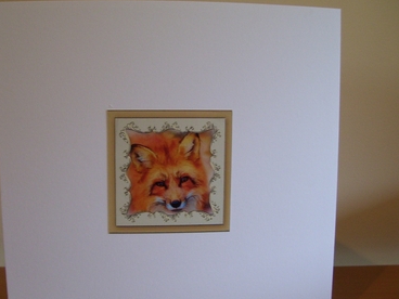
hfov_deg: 42.8
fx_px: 507
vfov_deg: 32.8
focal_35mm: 44
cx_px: 164
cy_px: 170
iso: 160
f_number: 2.7
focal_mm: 6
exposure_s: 1/20
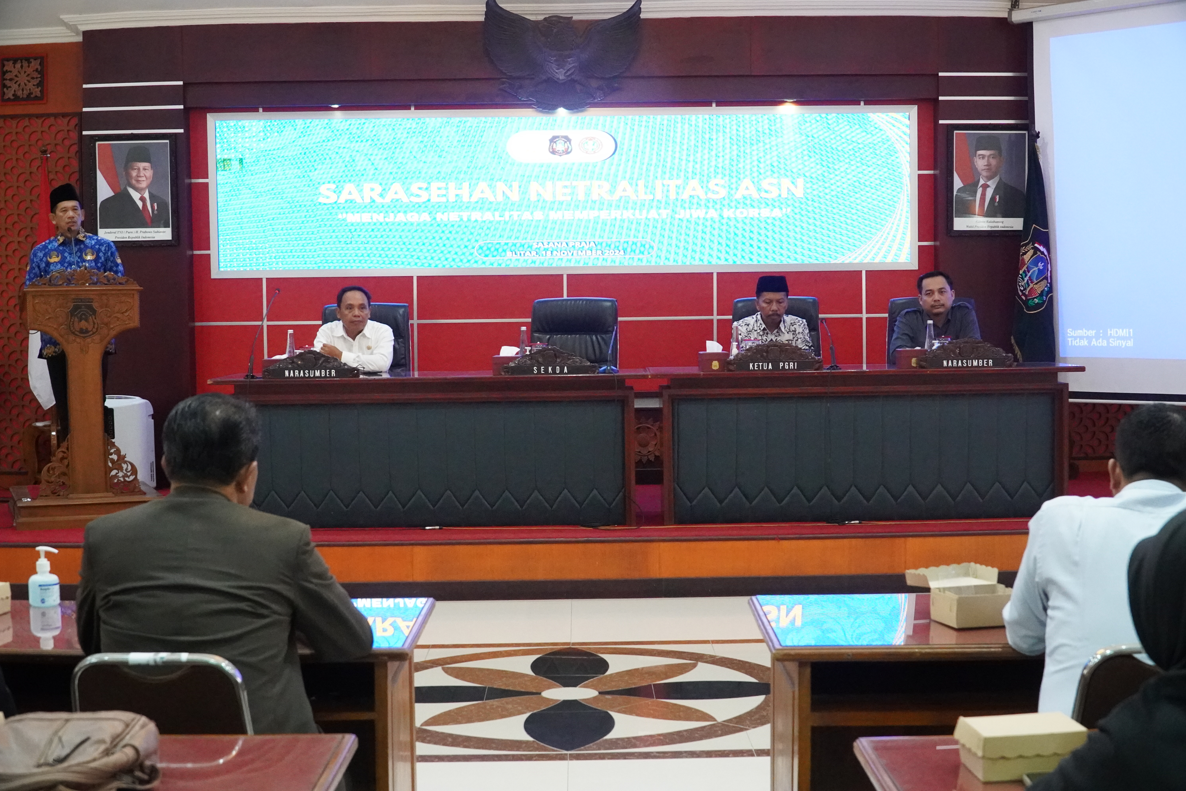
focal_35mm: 45
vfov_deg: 29.9
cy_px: 396
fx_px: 1482
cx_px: 593
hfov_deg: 43.6
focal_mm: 30
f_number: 5.6
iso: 8000
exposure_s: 1/100
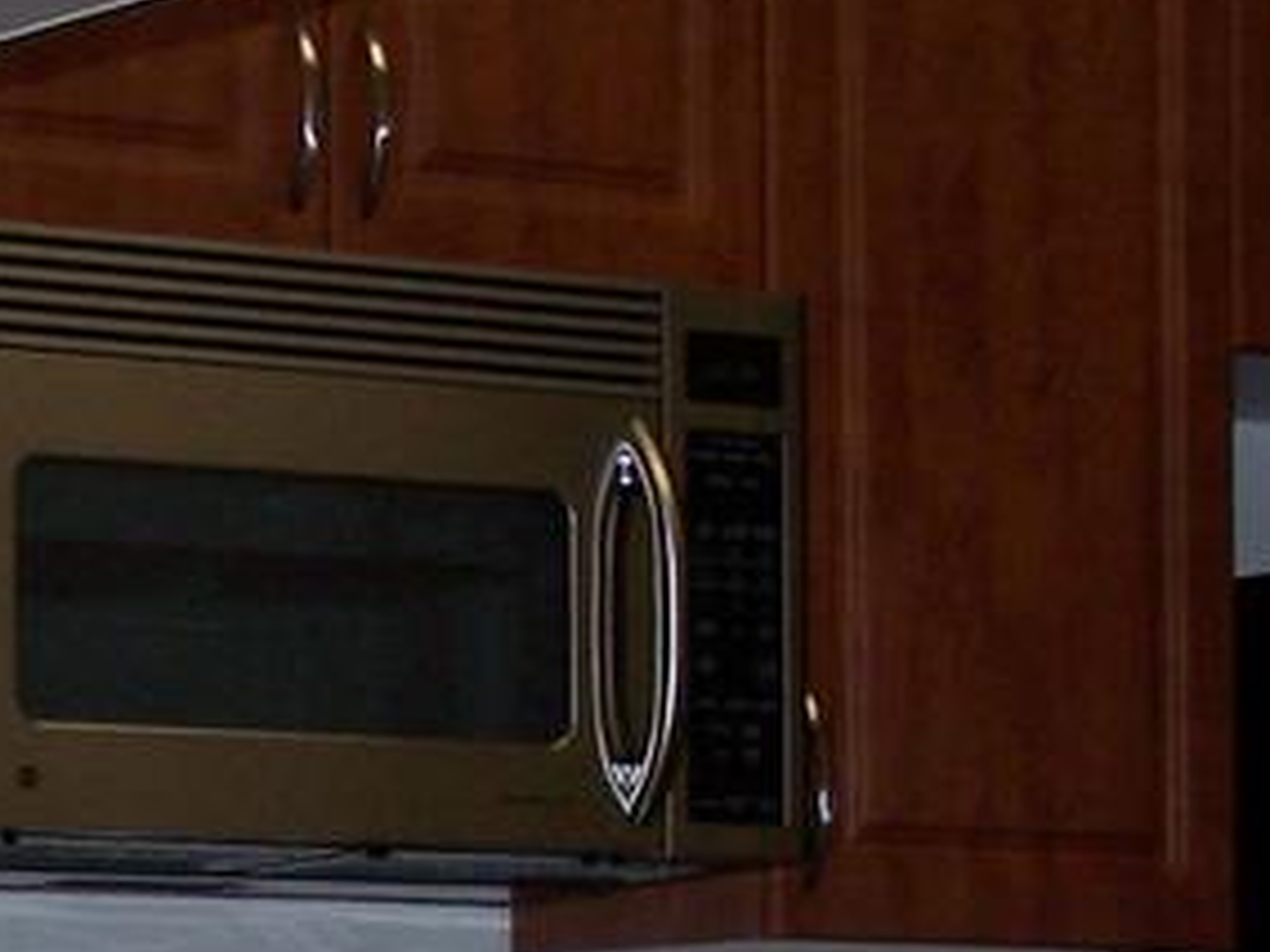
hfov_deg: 9.7
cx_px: 45
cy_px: 1542
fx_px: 7411
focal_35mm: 202
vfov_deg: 7.2
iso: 140
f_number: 3.1
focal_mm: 9.3
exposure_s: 1/60
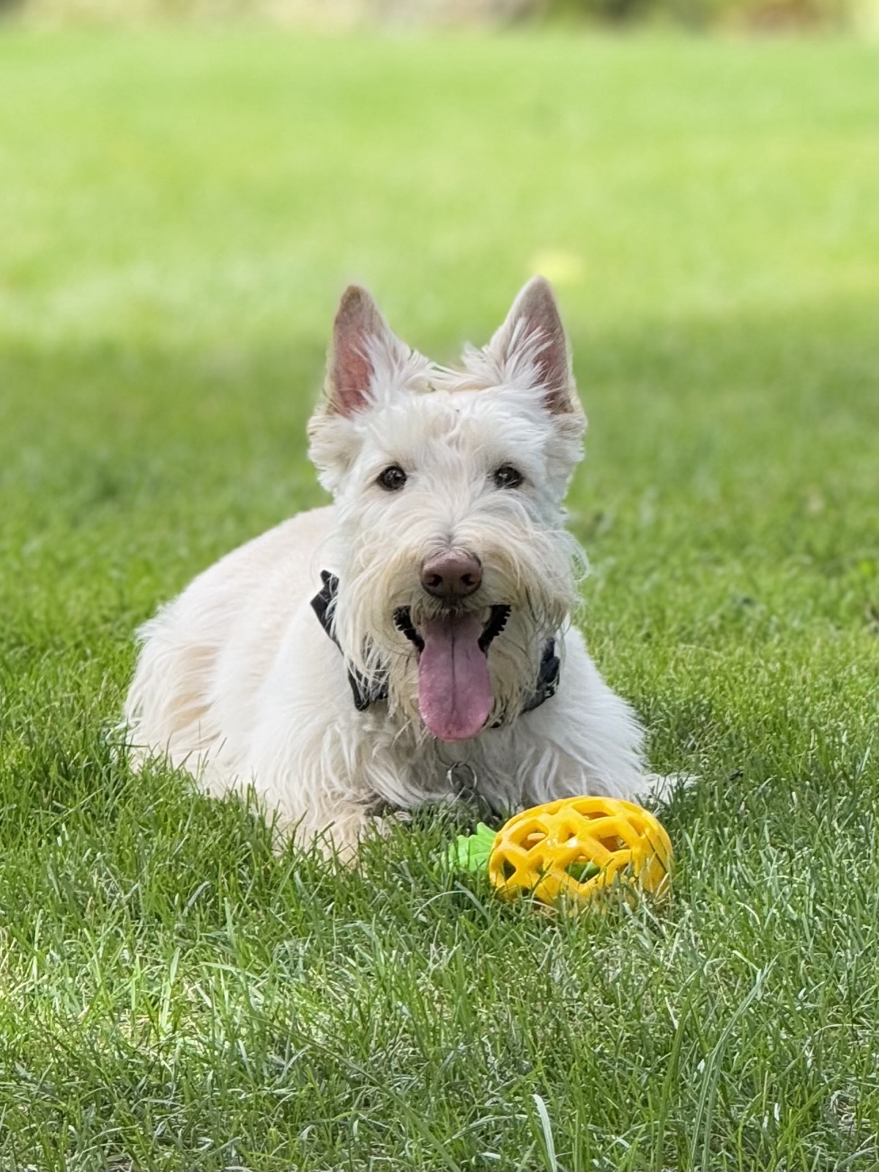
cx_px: 440
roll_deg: +0.2
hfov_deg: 12.3
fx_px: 4063
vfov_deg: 16.4
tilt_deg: -4.9
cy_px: 586
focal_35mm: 120
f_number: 2.8
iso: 50
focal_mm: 15.66
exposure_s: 1/196
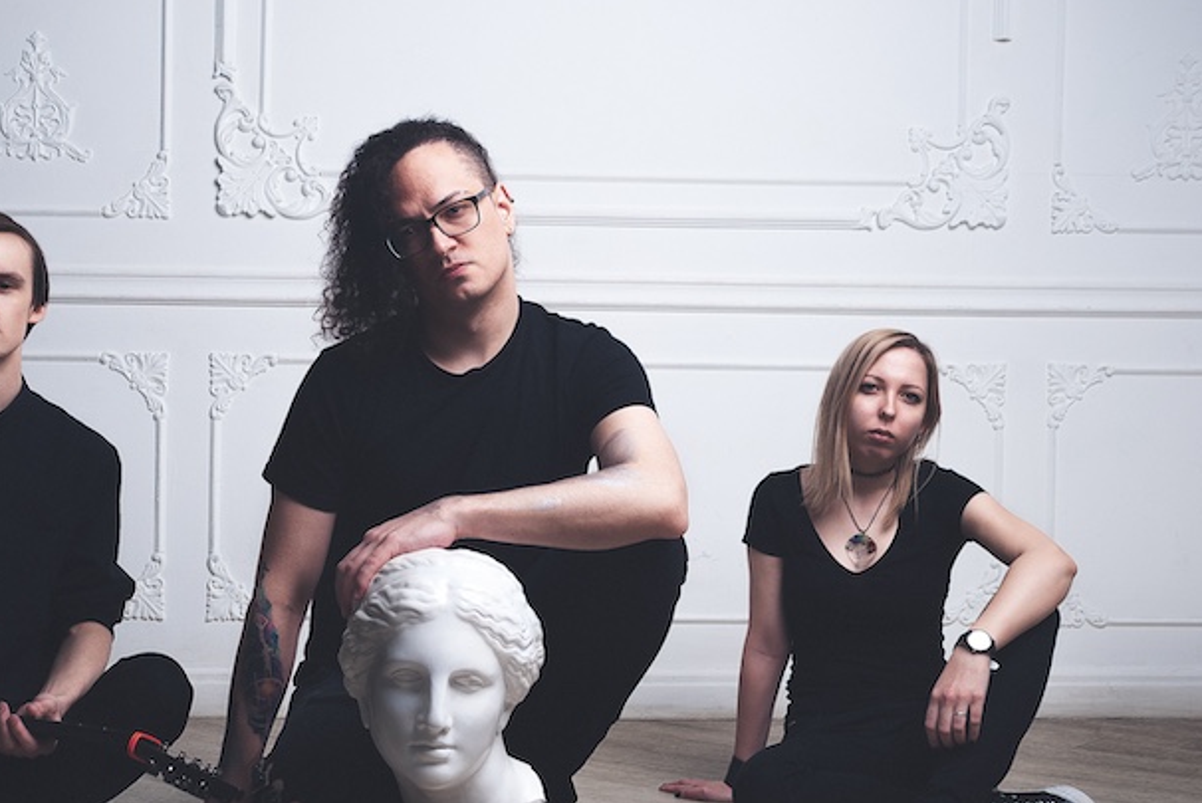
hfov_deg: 39.9
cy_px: 484
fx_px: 1637
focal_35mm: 49
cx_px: 422
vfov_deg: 27.5
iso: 100
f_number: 3.8
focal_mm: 22
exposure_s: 1/200
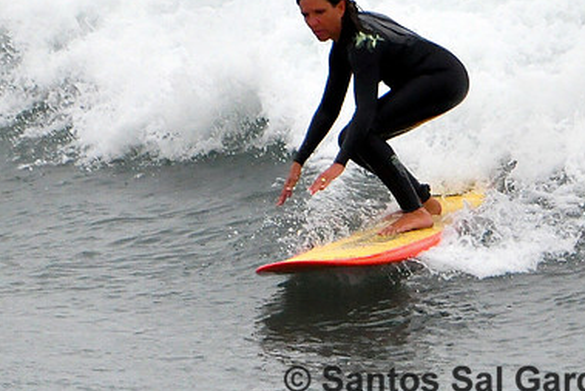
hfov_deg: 1.6
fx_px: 20547
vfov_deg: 1.1
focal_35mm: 1264
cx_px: 262
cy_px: 168
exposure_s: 1/1600
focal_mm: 550
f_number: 10
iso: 1250
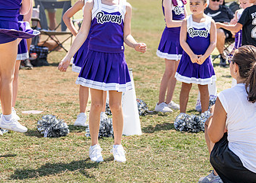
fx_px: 952
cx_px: 65
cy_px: 42
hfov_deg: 15.2
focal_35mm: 131
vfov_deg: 10.9
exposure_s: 1/2500
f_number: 2.8
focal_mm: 70
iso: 160
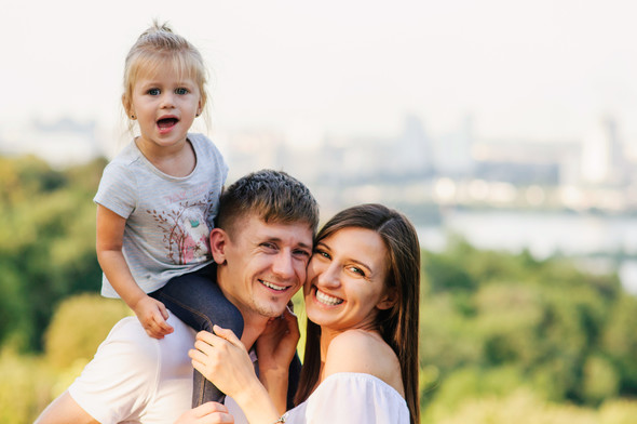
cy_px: 212
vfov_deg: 10.7
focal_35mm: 128
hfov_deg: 16.1
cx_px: 318
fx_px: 2254
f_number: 2.8
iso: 200
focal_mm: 85
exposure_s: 1/800
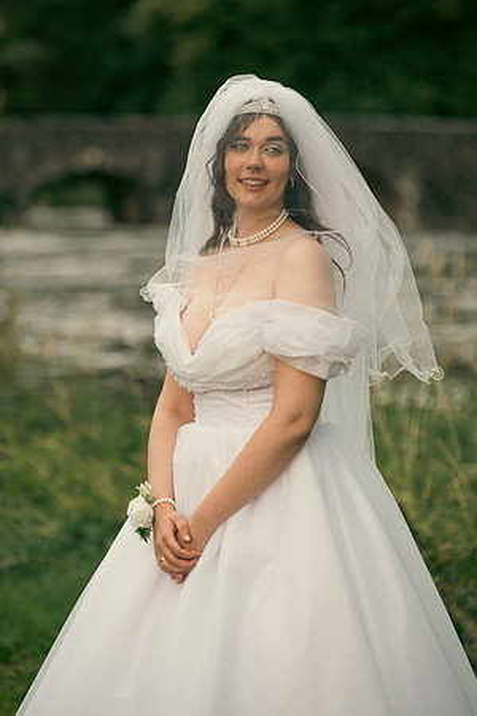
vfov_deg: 13.2
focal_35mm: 155
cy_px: 358
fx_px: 3080
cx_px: 238
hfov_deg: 8.9
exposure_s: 1/200
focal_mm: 155
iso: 320
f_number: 3.5
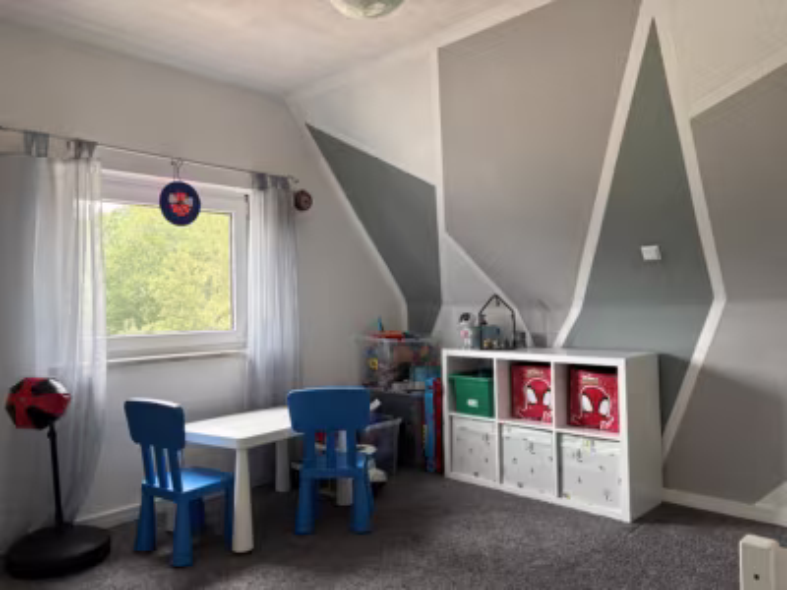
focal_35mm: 26
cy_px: 295
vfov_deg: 53.1
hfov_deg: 67.3
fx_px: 591
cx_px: 394
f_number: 1.6
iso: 125
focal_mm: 5.96
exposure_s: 1/121
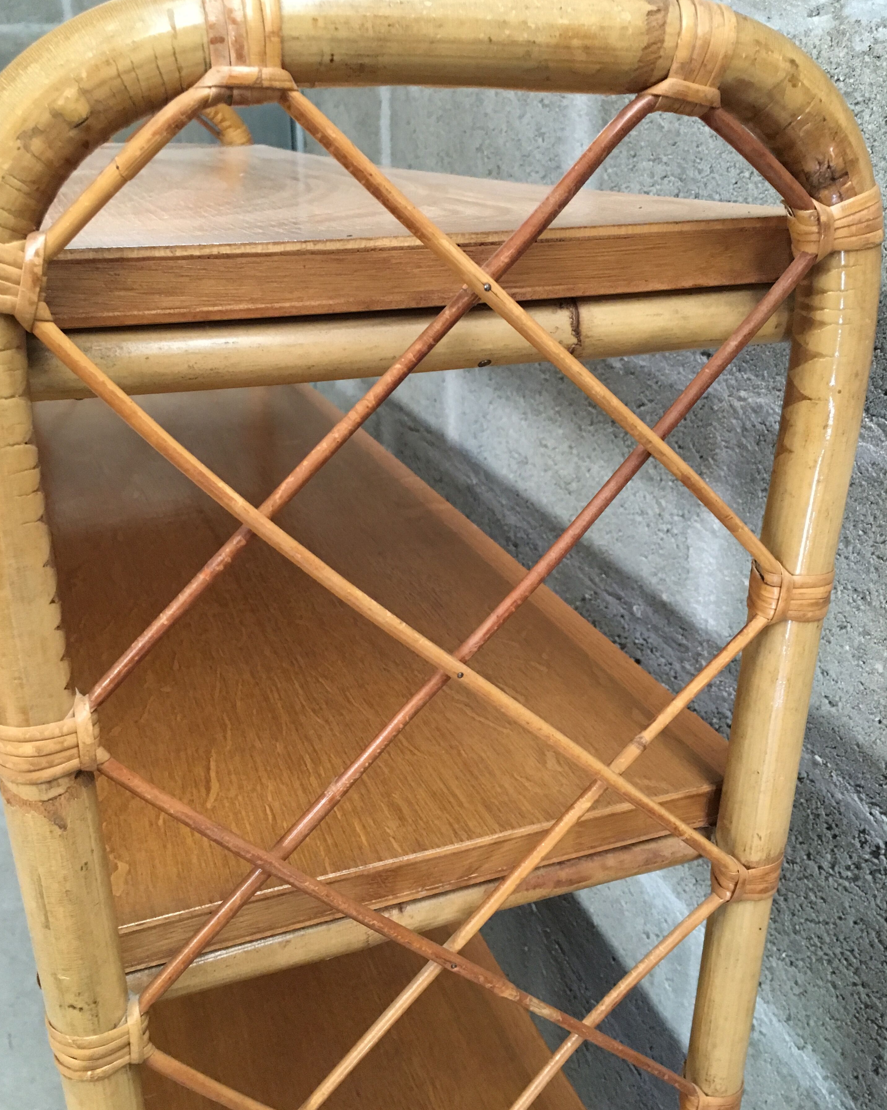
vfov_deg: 55.7
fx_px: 1050
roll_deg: -0.1
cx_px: 419
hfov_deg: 45.8
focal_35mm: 32
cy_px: 564
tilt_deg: -22.3
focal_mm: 4.15
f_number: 2.2
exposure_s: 1/33
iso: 250
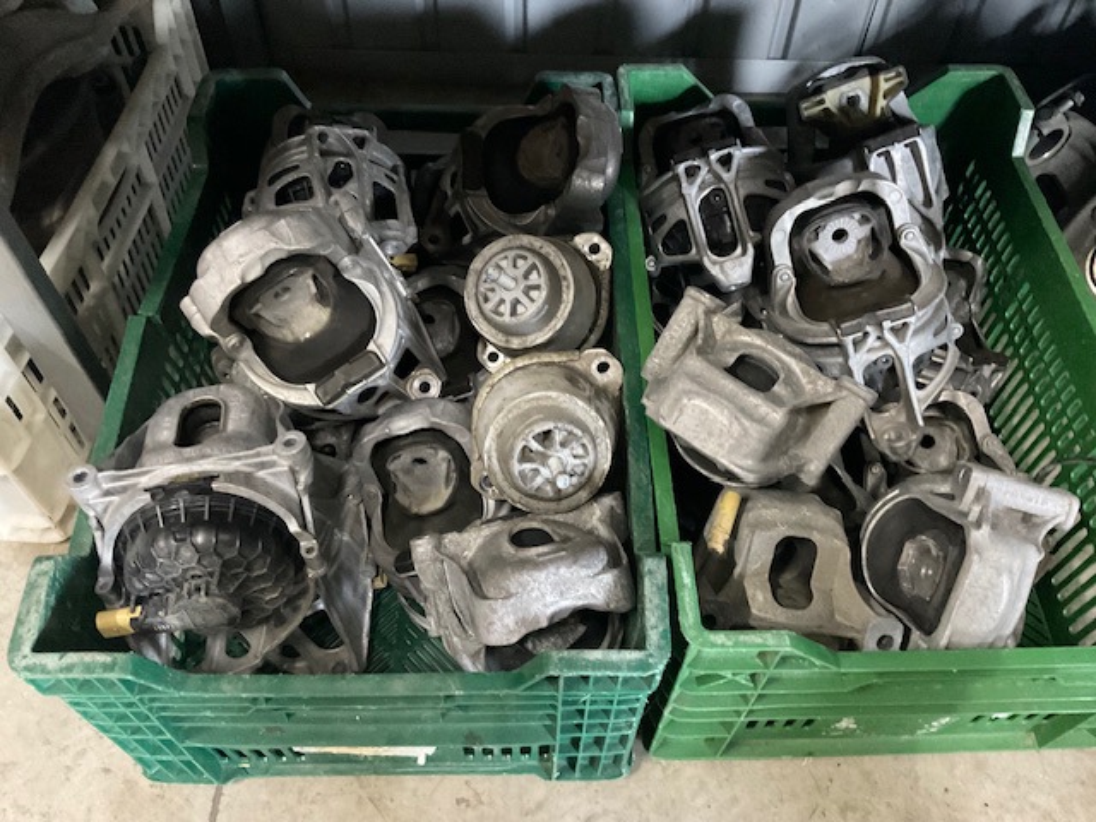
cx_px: 548
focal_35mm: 29
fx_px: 918
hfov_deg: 61.7
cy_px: 411
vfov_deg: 48.2
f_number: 1.8
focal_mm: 3
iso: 640
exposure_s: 1/27
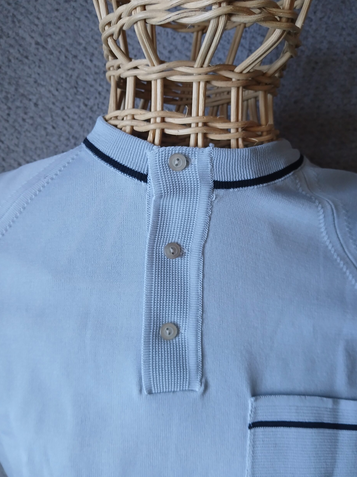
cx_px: 184
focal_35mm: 27
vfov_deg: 65.3
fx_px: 371
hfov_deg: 51.4
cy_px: 242
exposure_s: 1/33.3
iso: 320
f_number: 1.8
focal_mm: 3.98
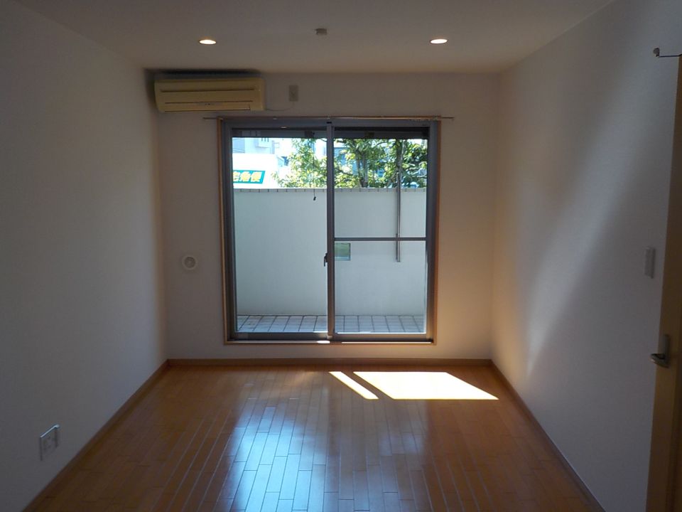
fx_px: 591
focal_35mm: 30
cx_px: 341
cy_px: 256
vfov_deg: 46.8
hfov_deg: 60.0
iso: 125
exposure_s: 1/125
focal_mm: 4.1
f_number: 3.3
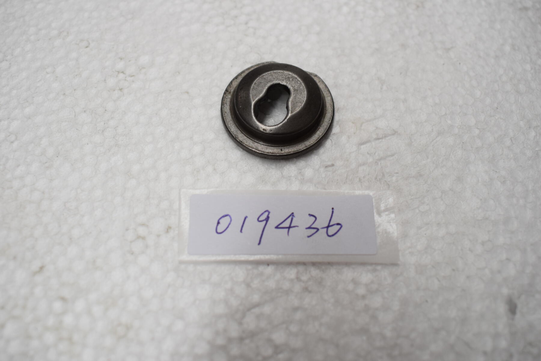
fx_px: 518
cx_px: 270
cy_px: 180
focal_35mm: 34
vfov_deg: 38.4
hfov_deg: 55.1
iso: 500
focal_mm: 23
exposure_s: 1/125
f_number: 5.6
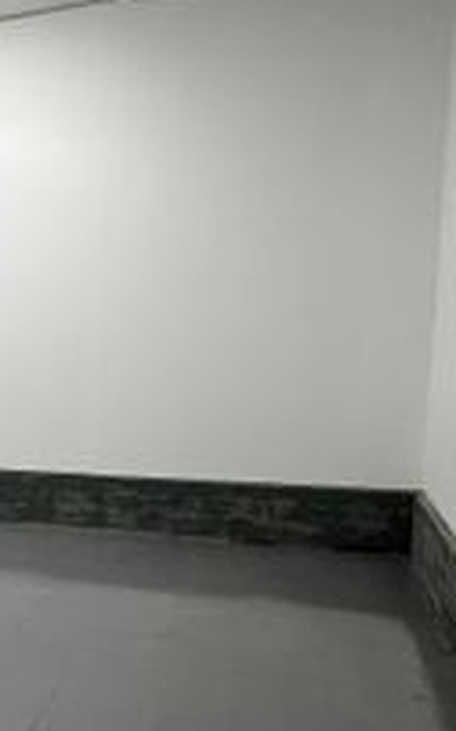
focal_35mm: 49
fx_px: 976
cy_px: 456
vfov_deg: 40.8
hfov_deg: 21.1
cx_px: -277
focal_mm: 2.22
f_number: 2.2
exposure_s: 1/120
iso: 200
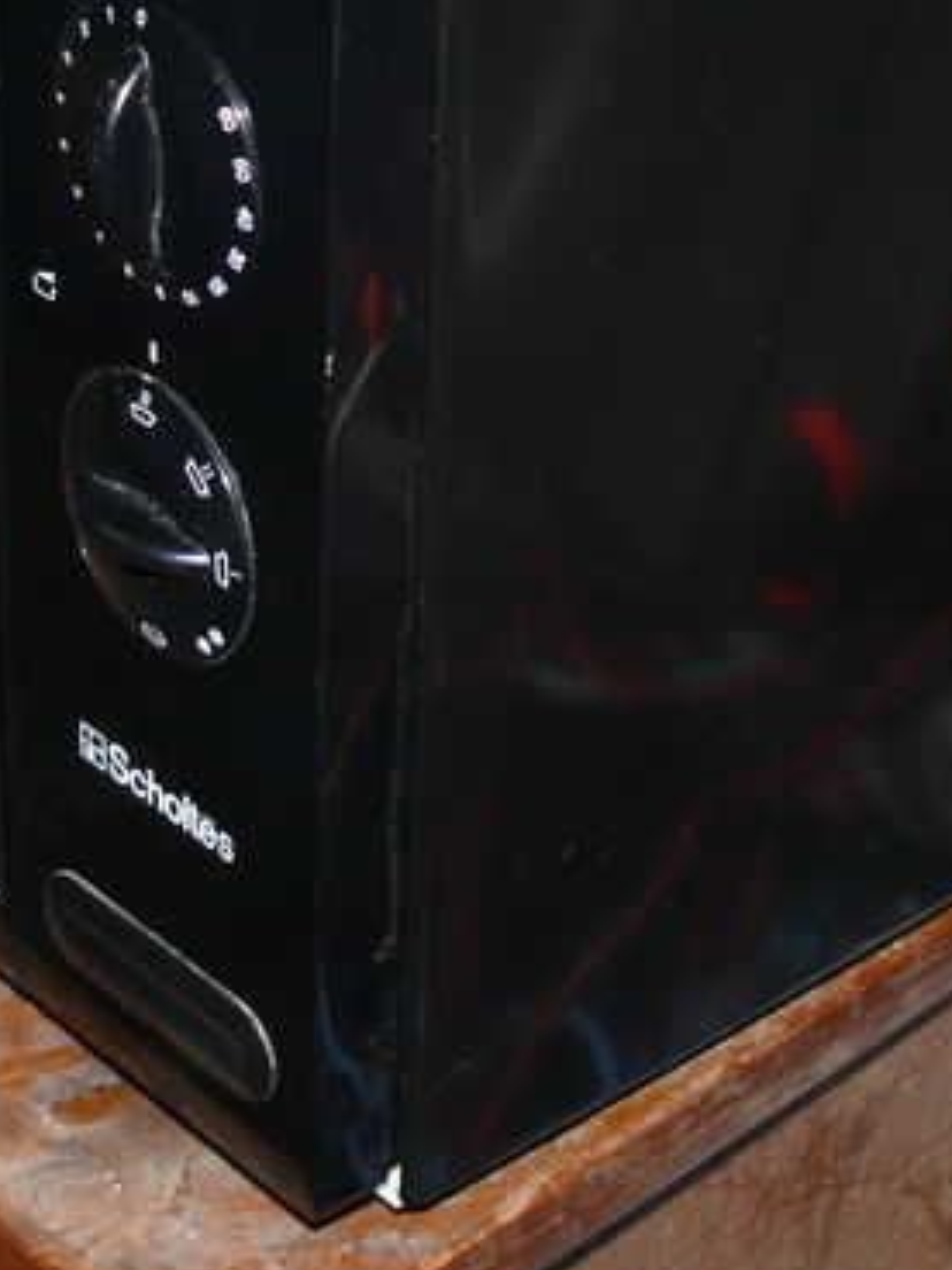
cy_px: 131
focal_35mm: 95
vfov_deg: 20.2
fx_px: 3484
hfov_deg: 15.6
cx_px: 383
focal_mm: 7.4
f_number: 2.8
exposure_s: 1/30
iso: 100
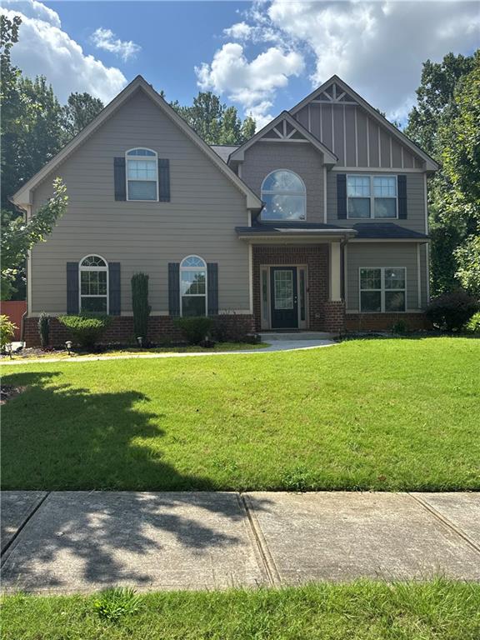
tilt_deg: -0.3
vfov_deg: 71.6
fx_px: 444
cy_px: 320
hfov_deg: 56.8
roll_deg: +1.3
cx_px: 240
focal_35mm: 24
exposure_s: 1/2959
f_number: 1.78
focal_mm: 6.76
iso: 80
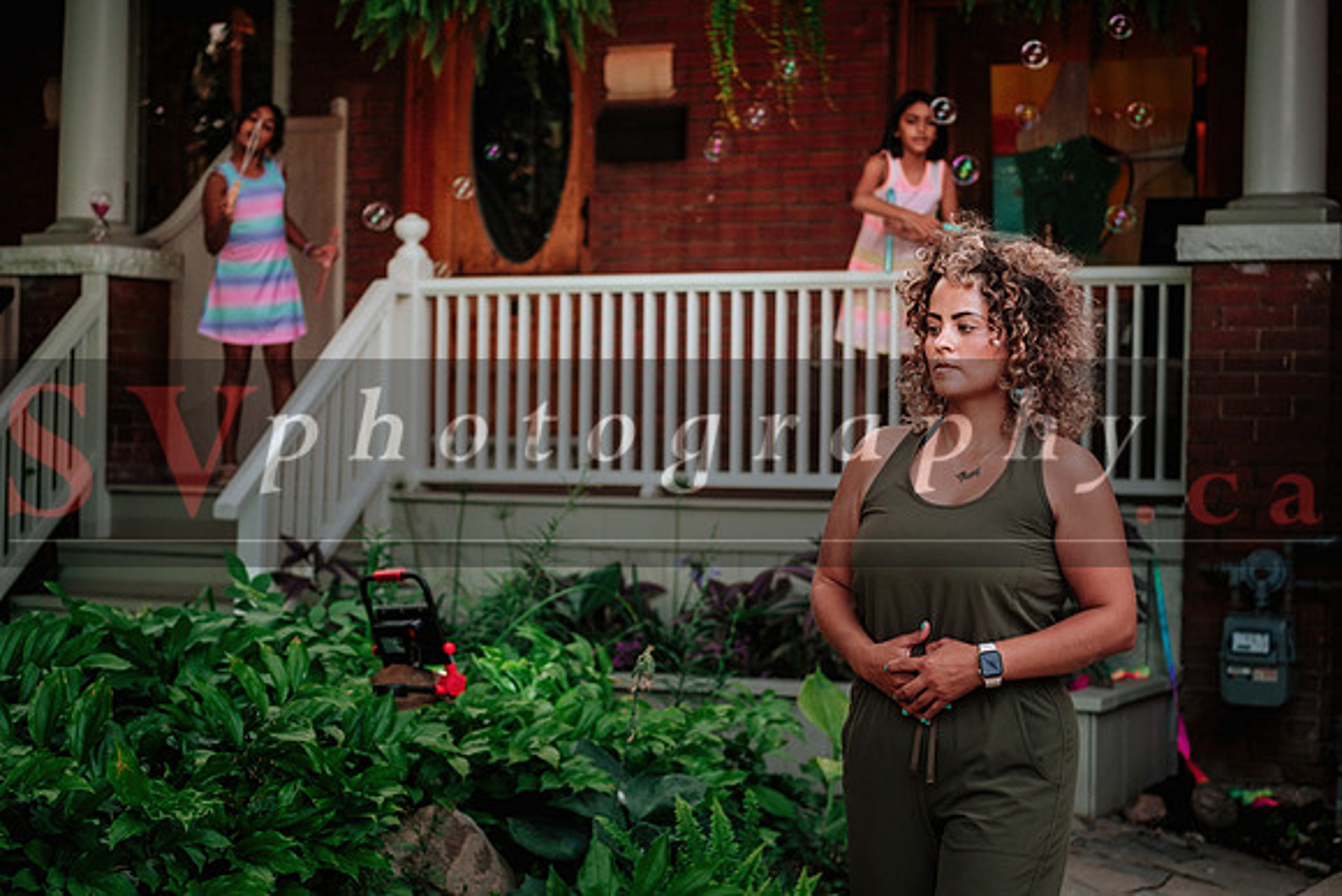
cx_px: 671
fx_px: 2796
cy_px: 448
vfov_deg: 18.2
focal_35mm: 75
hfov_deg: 27.0
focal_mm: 50
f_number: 2.8
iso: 800
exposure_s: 1/400
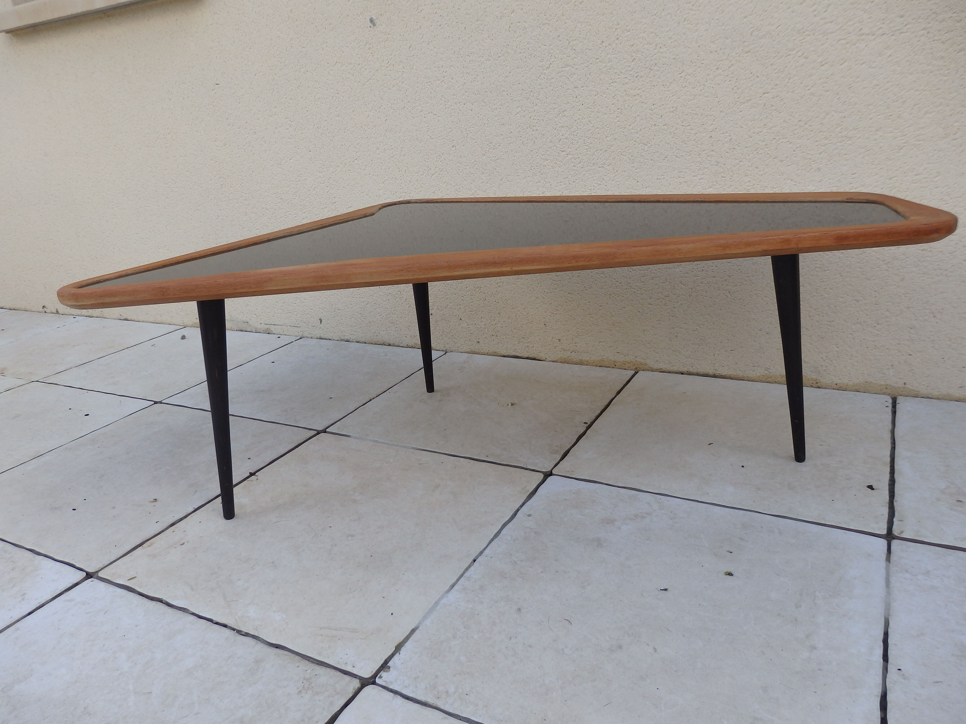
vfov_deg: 54.9
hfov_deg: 69.4
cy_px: 362
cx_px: 483
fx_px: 698
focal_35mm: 25
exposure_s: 1/640
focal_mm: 4.5
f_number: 3
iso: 125
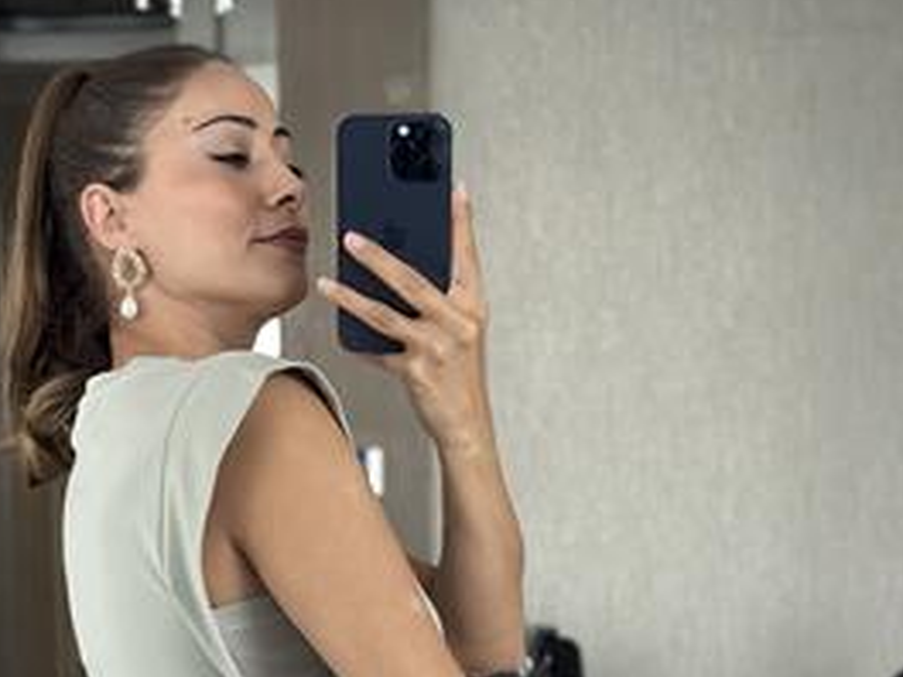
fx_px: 2400
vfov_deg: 15.8
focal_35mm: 92
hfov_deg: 21.2
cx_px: 267
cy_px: 674
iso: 400
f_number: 1.78
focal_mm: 6.86
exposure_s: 1/40
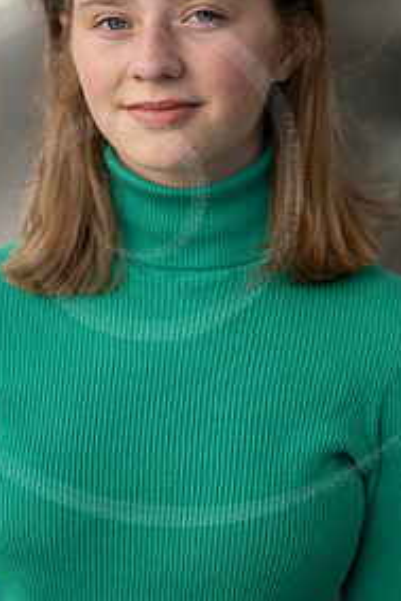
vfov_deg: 15.2
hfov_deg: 10.2
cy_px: 251
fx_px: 2253
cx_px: 157
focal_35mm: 135
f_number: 1.8
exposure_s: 1/800
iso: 125
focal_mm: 85
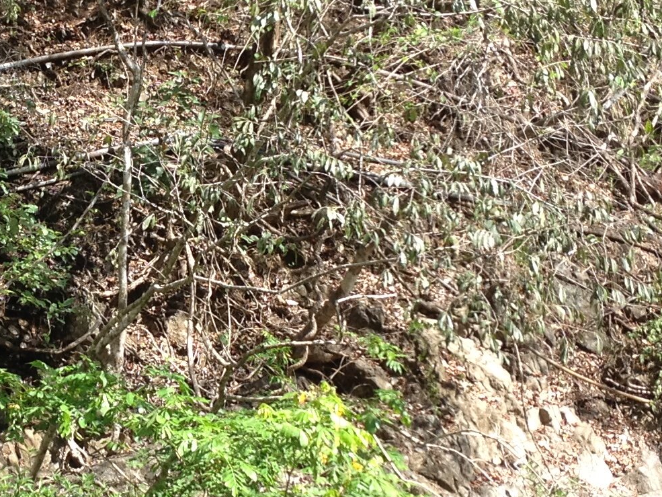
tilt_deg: -4.3
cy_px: 306
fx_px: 2219
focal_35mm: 116
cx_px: 88
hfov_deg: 16.8
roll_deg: +1.1
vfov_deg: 12.8
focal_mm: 4.28
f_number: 2.4
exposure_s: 1/424
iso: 50
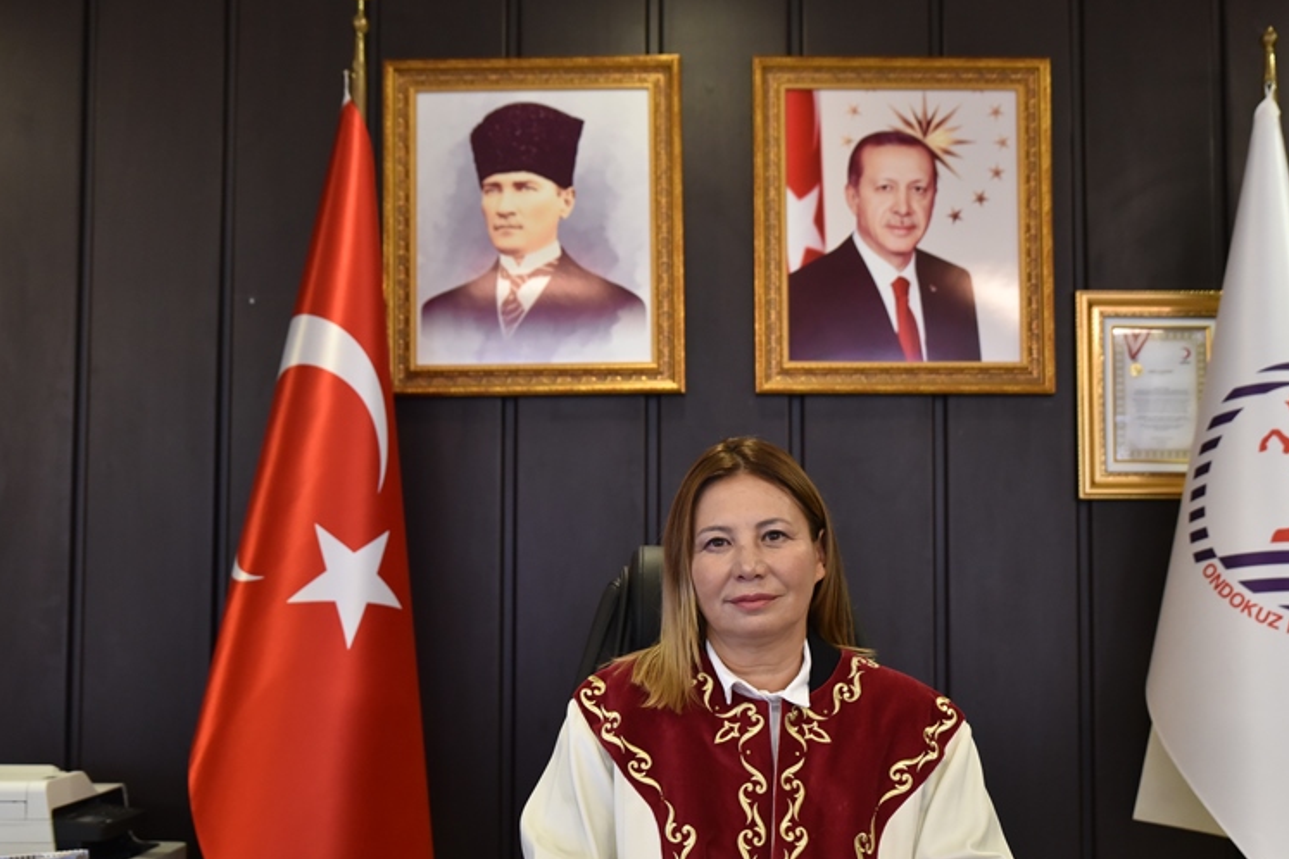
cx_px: 702
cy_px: 493
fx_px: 1719
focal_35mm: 48
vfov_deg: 28.0
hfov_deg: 41.1
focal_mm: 35
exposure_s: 1/125
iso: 1600
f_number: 3.2
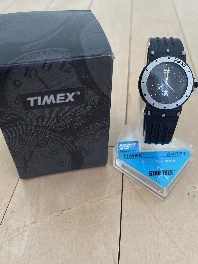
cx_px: 98
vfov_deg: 58.2
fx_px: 236
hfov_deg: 45.4
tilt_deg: -46.8
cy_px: 148
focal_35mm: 31
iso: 125
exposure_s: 1/61
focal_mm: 5.1
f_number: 1.6
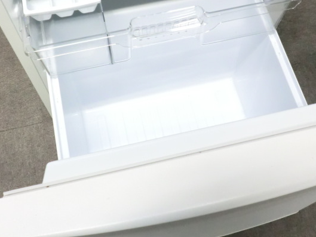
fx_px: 420
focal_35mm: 46
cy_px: 99
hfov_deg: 41.2
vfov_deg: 31.5
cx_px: 157
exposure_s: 1/30
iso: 800
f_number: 3.9
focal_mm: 6.9
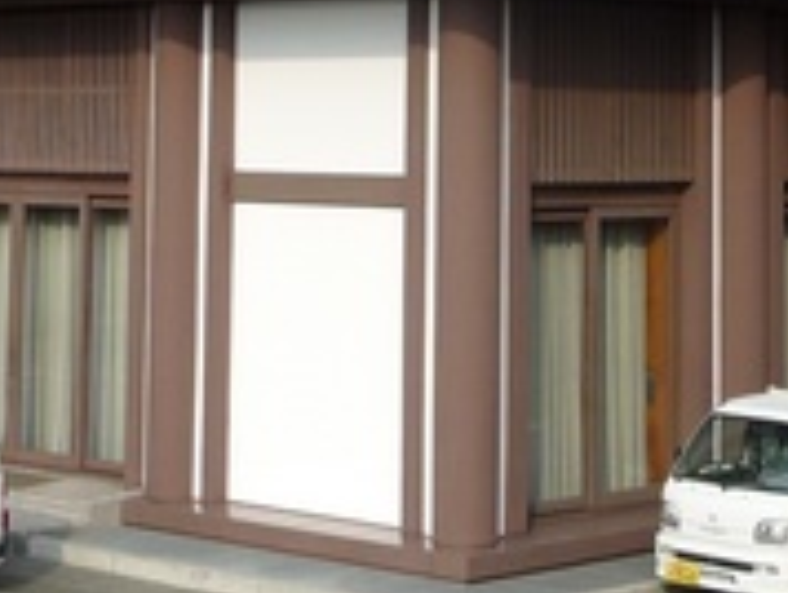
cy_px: -113
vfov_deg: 13.1
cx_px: 487
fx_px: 2507
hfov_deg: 17.8
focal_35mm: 110
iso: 100
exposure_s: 1/500
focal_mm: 4.7
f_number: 3.3
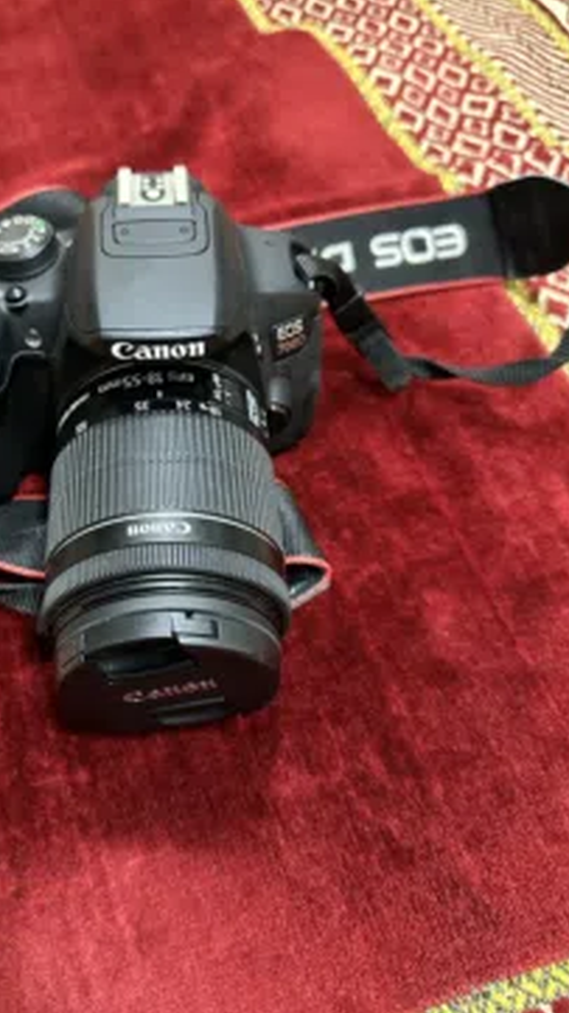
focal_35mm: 29
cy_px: 483
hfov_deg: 39.5
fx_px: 778
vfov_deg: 66.0
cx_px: 174
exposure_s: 1/33
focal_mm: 6.86
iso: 1000
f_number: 1.78
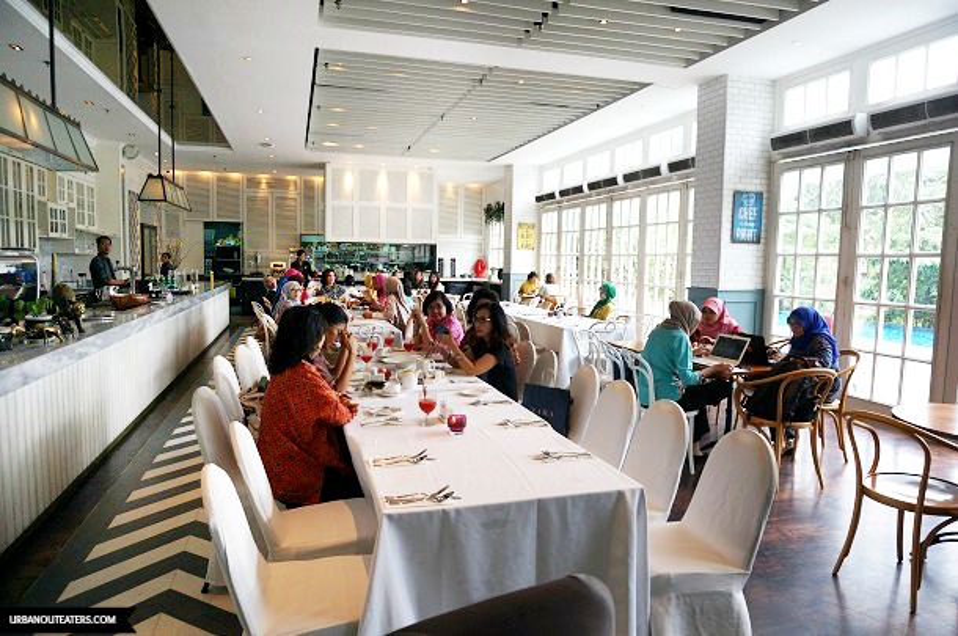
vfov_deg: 53.0
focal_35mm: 24
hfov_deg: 73.8
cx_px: 479
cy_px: 318
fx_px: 638
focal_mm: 16
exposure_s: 1/160
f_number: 4
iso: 400
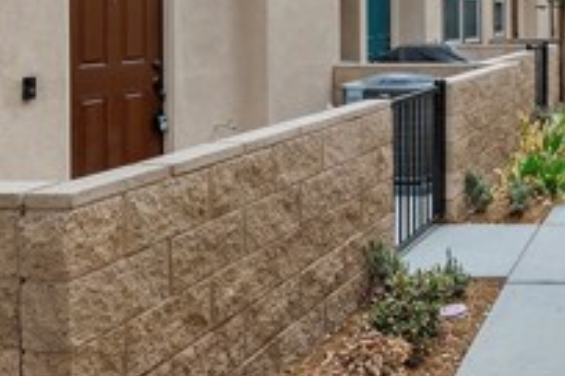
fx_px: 691
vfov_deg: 29.7
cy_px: 69
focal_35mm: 44
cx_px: 654
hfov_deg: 36.1
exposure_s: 1/100
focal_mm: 14
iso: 500
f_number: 20
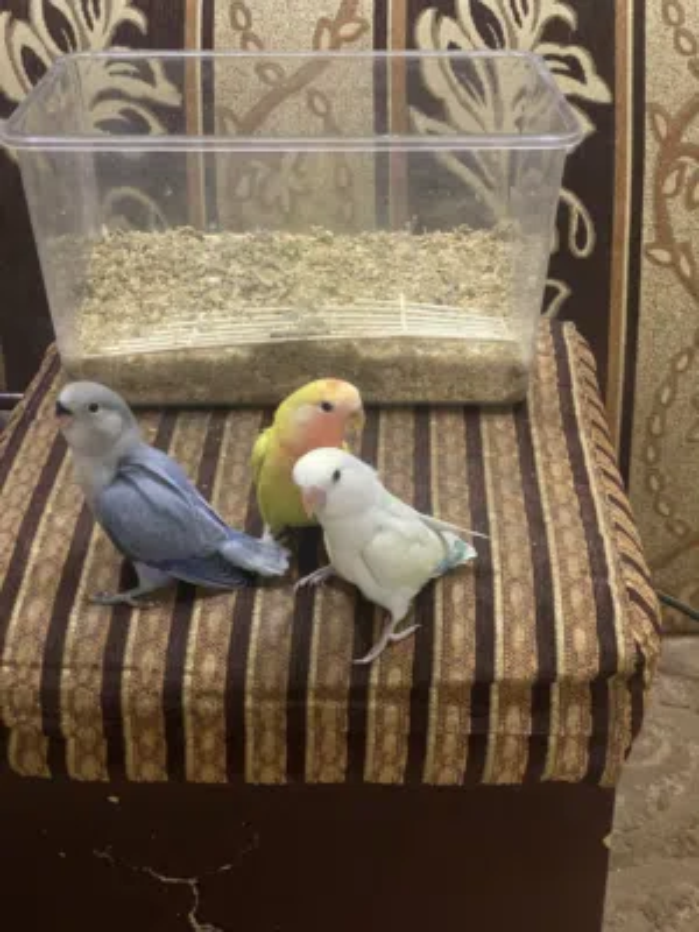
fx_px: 1400
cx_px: 350
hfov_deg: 28.0
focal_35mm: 52
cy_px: 466
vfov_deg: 36.8
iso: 640
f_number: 2
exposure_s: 1/25
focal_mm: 6
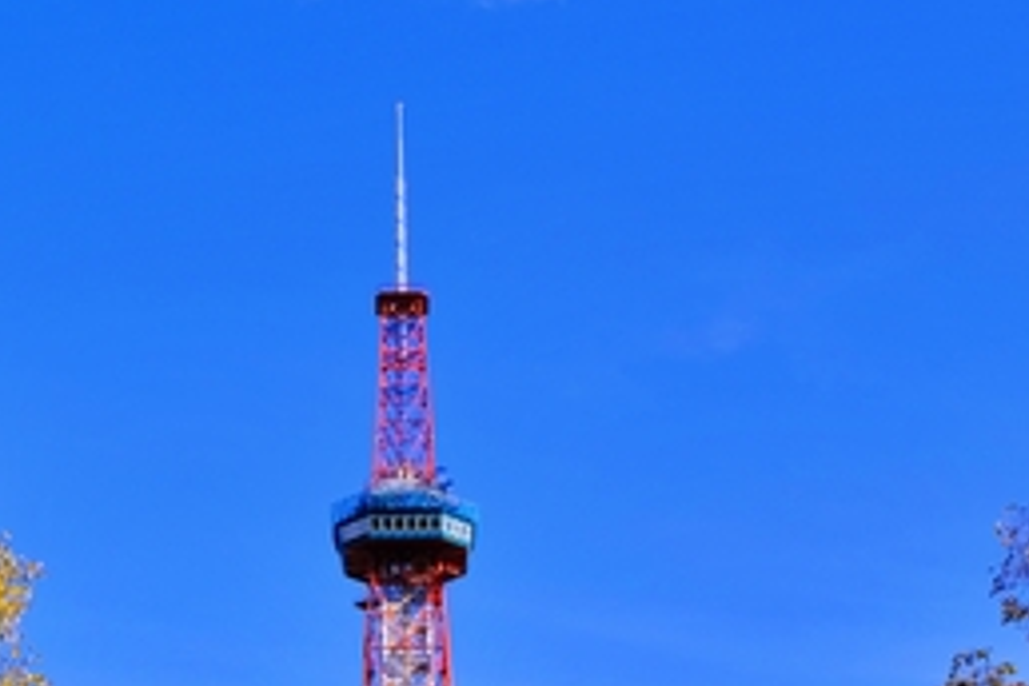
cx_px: 403
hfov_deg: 26.3
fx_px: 2201
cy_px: 598
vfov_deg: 17.5
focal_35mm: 77
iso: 100
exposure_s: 1/90
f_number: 11
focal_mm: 20.9
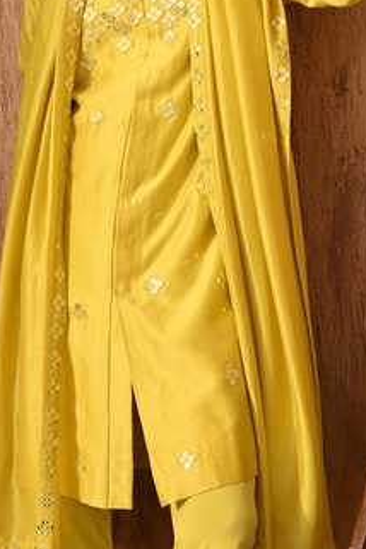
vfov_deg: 29.6
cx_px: 210
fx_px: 1022
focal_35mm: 67
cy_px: 136
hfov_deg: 20.3
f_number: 7.1
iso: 250
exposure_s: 1/160
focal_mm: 41
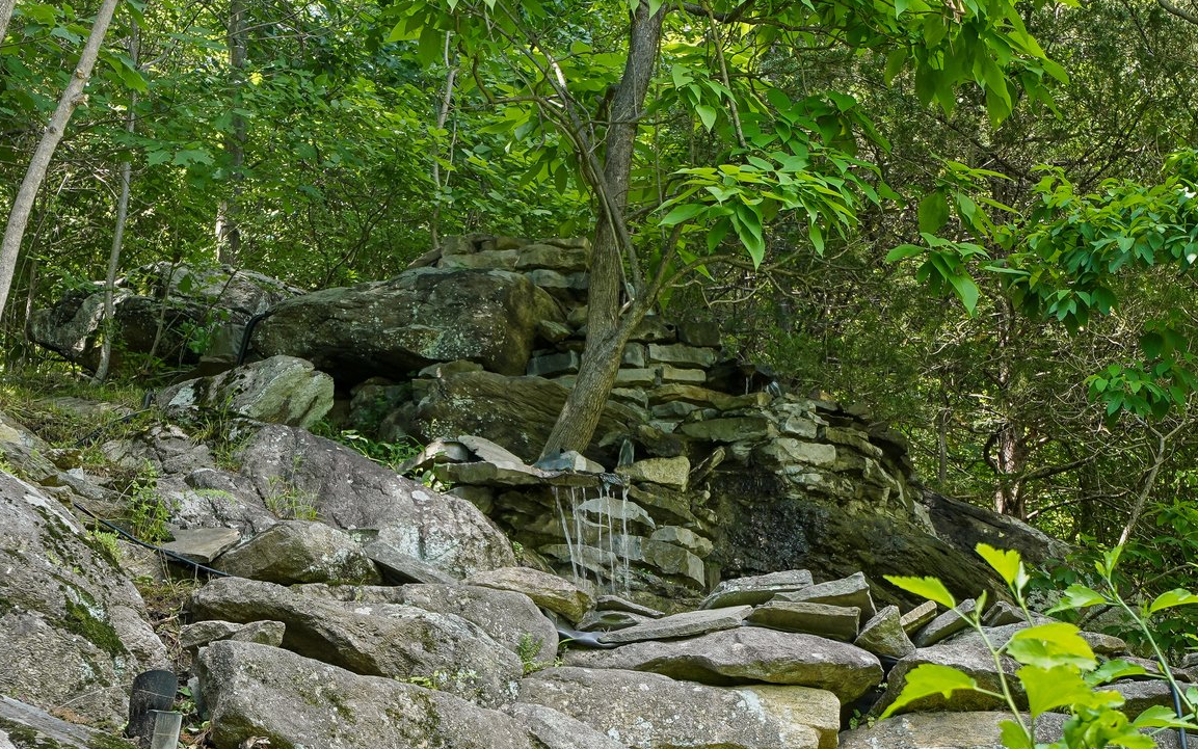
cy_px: 616
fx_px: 2482
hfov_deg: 27.1
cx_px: 675
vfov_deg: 17.0
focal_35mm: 76
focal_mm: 28
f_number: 8
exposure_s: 1/30
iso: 200
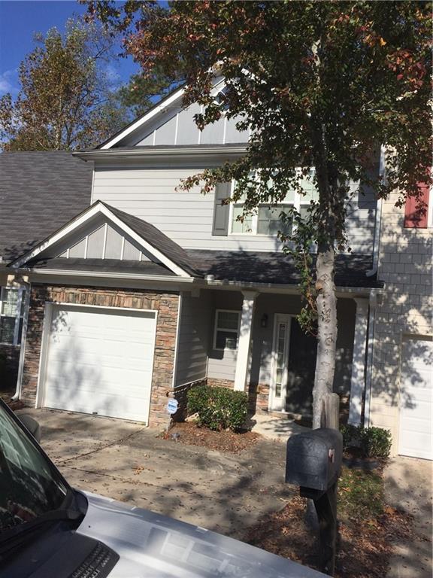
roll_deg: -4.1
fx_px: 484
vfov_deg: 61.7
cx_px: 216
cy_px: 289
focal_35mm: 29
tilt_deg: +2.4
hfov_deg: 48.2
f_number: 2.2
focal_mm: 4.15
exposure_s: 1/3968
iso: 32
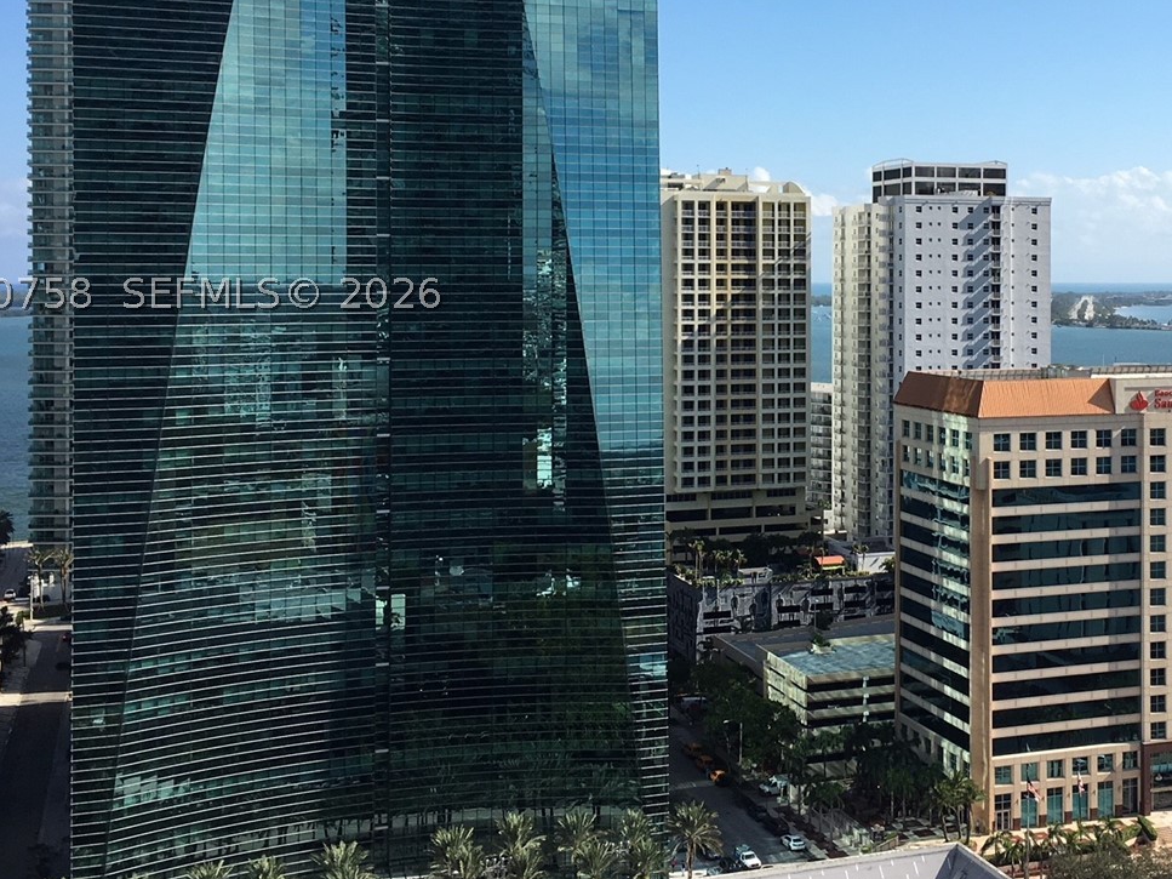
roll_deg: -1.5
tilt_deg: -0.9
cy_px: 293
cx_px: 813
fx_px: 1625
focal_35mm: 48
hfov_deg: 39.0
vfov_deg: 30.0
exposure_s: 1/1603
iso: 25
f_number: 2.2
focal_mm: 4.15
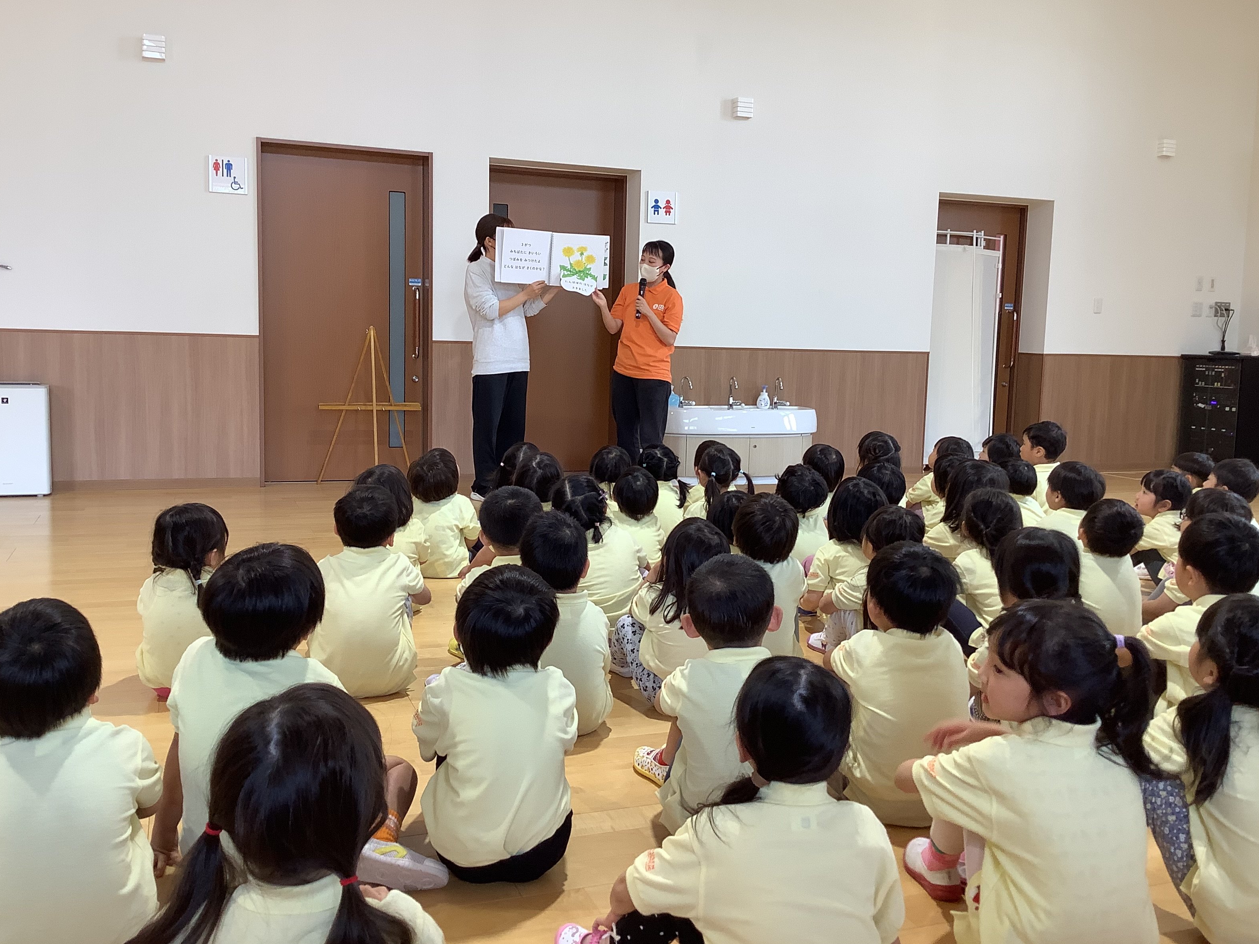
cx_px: 632
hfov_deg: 56.8
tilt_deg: -7.0
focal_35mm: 32
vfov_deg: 44.2
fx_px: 1164
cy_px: 460
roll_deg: -0.9
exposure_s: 1/60
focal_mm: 3.3
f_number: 2.4
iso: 50
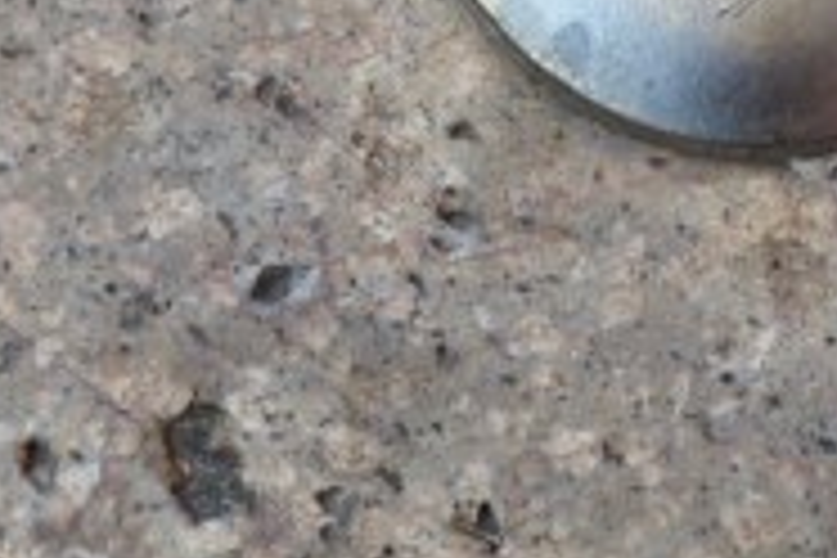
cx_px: 666
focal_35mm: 365
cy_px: -81
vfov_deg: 3.8
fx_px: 8486
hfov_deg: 5.6
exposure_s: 1/200
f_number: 4
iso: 80
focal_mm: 26.3
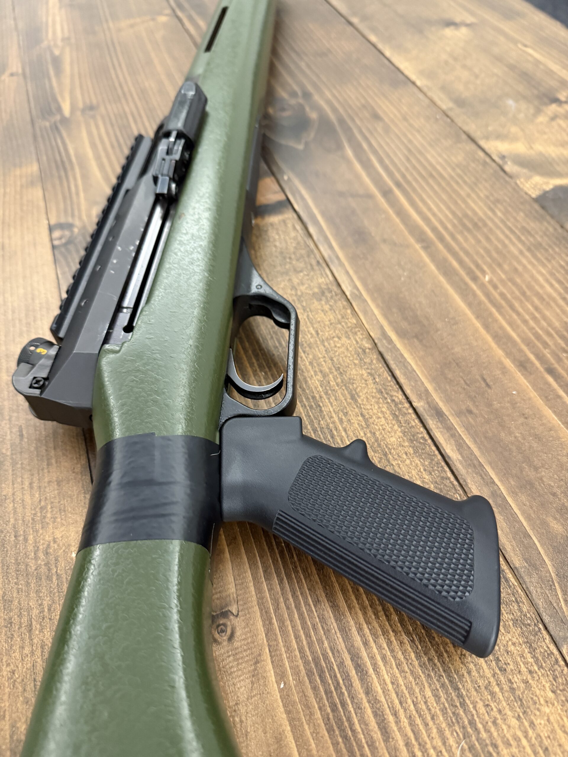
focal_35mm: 24
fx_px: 525
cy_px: 378
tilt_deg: -53.6
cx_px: 284
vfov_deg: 71.6
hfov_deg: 56.8
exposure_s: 1/56
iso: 800
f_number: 1.78
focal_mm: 6.76
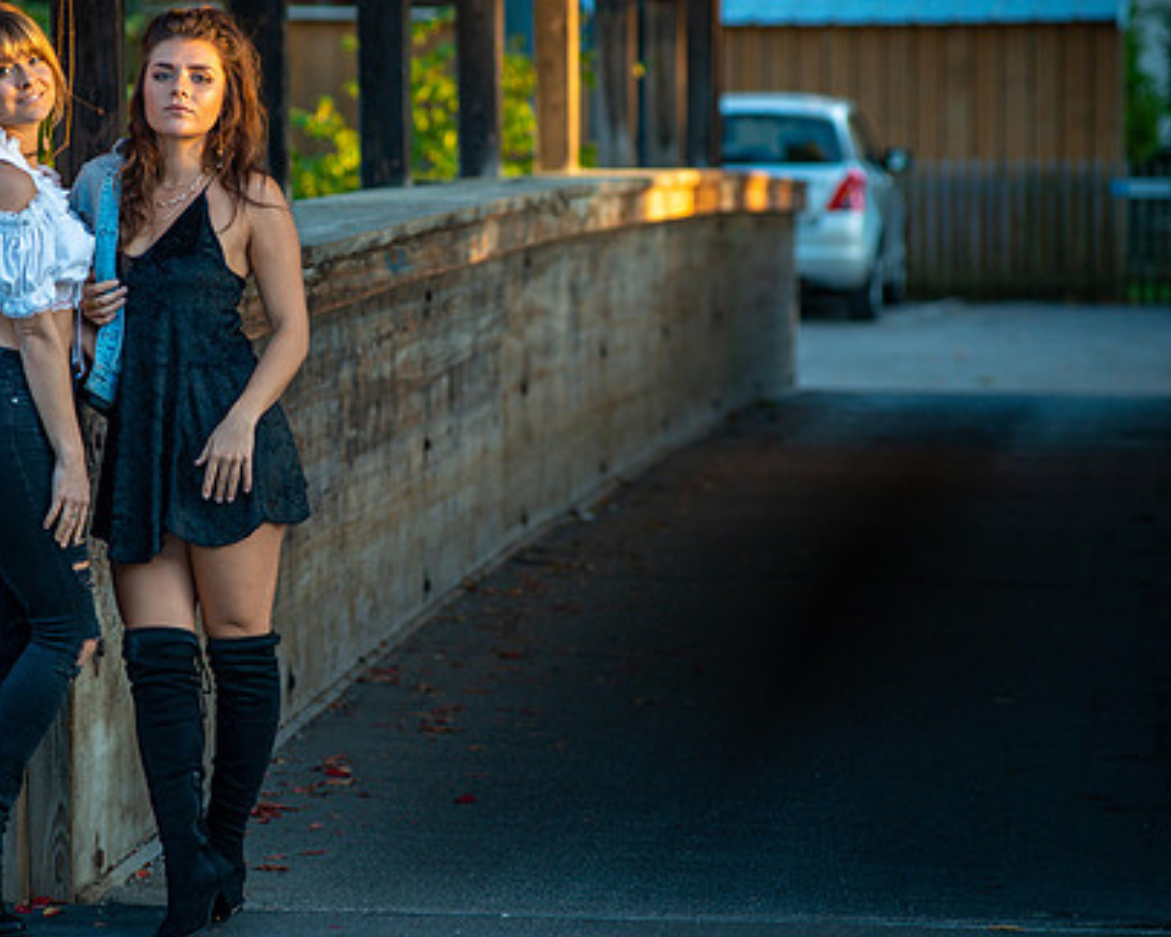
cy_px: 395
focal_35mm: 223
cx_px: 366
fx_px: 7729
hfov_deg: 8.7
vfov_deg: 6.9
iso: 200
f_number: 4
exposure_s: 1/100
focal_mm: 145
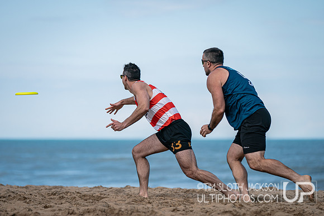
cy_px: 100
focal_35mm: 193
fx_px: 1739
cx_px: 155
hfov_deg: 10.6
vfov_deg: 7.1
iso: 160
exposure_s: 1/3200
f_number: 2.8
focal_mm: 150
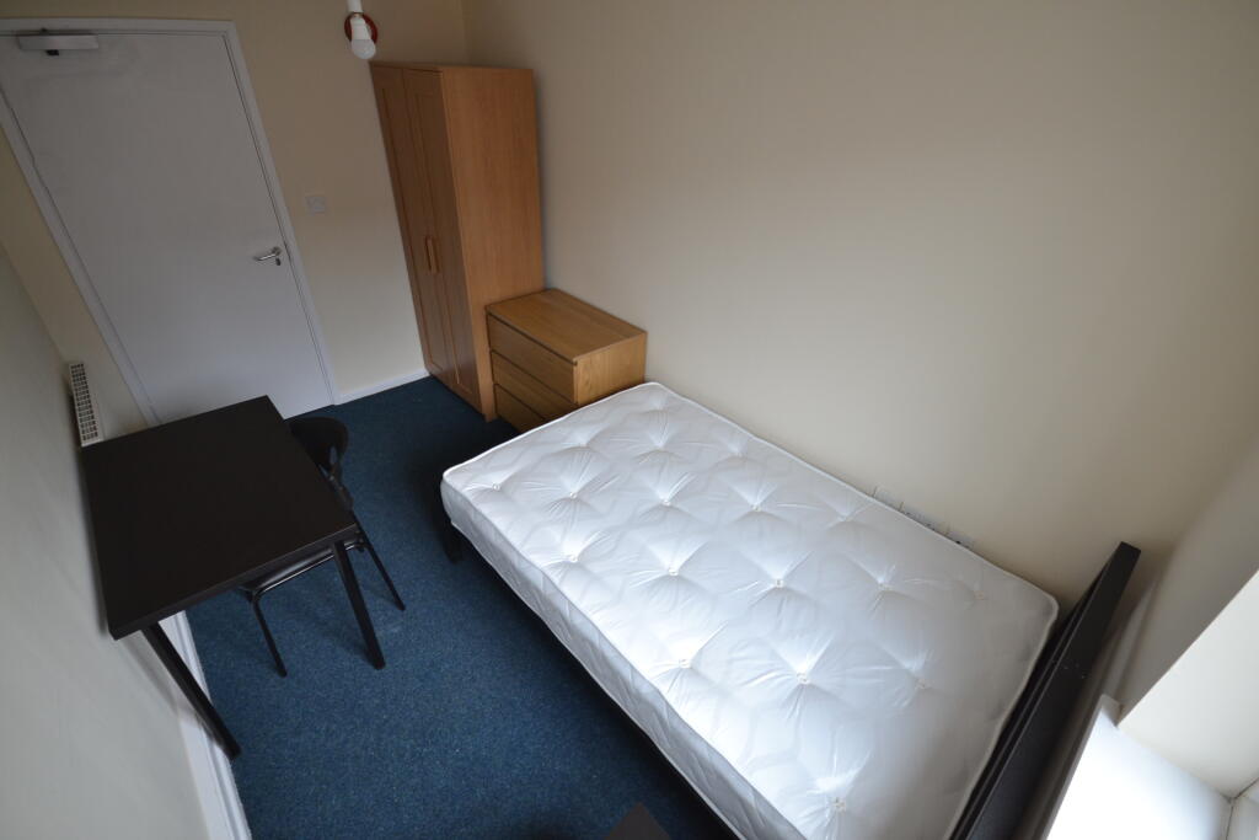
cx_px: 630
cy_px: 420
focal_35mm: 15
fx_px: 525
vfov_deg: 77.3
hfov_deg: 100.4
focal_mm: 10
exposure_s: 1/60
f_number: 4
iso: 450
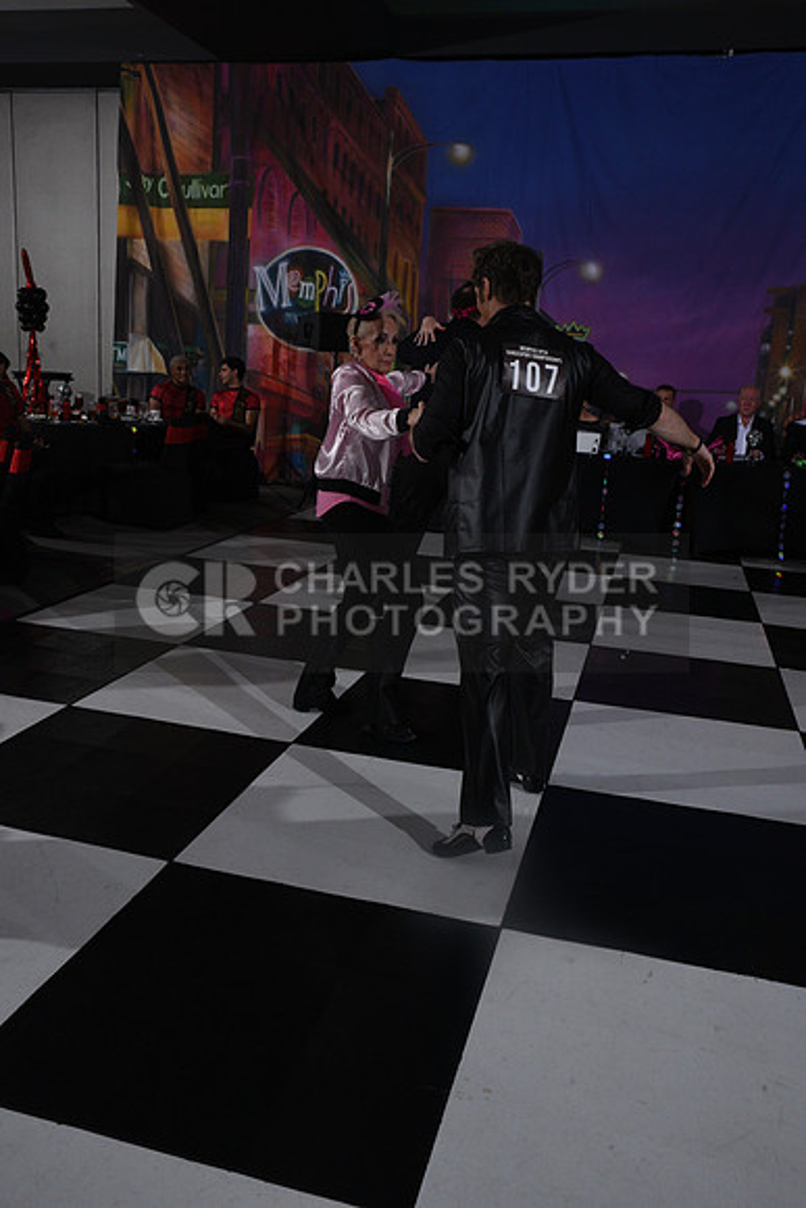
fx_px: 1074
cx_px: 403
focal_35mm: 32
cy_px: 604
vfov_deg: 58.7
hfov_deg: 41.1
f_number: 13
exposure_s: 1/200
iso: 1250
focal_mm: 32
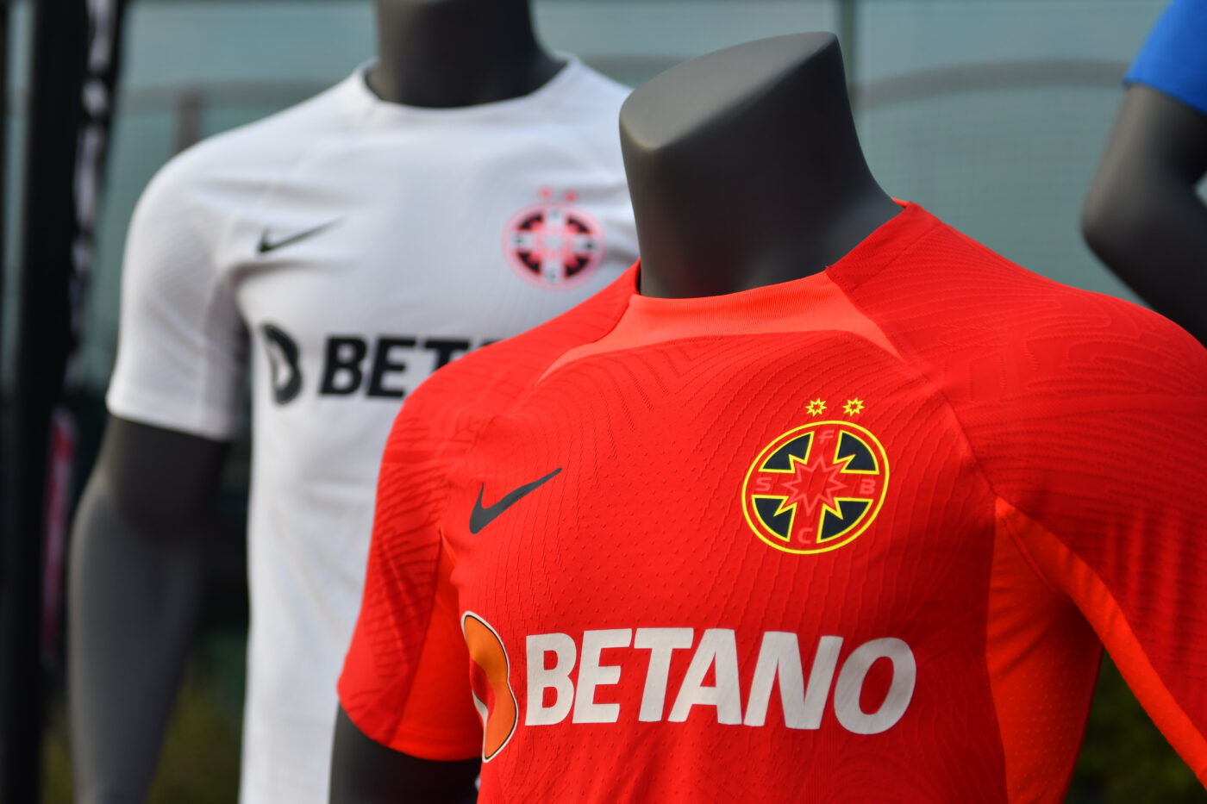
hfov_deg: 24.6
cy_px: 402
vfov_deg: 16.5
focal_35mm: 82
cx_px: 604
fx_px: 2766
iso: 320
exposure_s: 1/1000
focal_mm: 55
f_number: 2.8
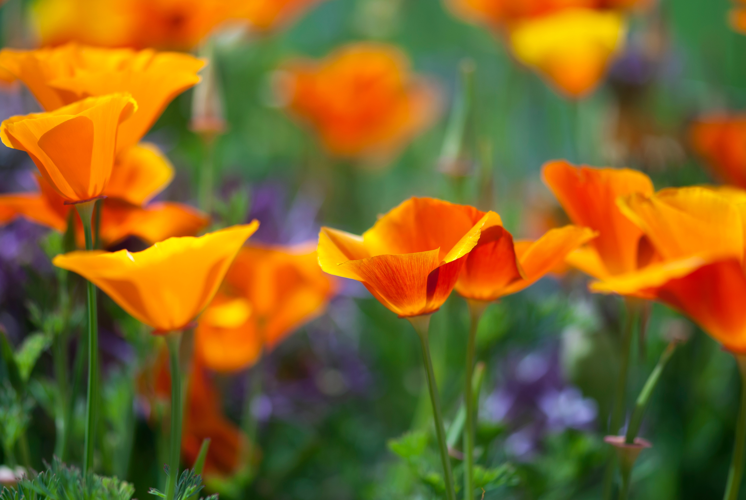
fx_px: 3268
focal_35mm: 158
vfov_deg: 8.7
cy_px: 250
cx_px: 373
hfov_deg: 13.0
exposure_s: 1/250
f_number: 3
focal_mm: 105
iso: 100
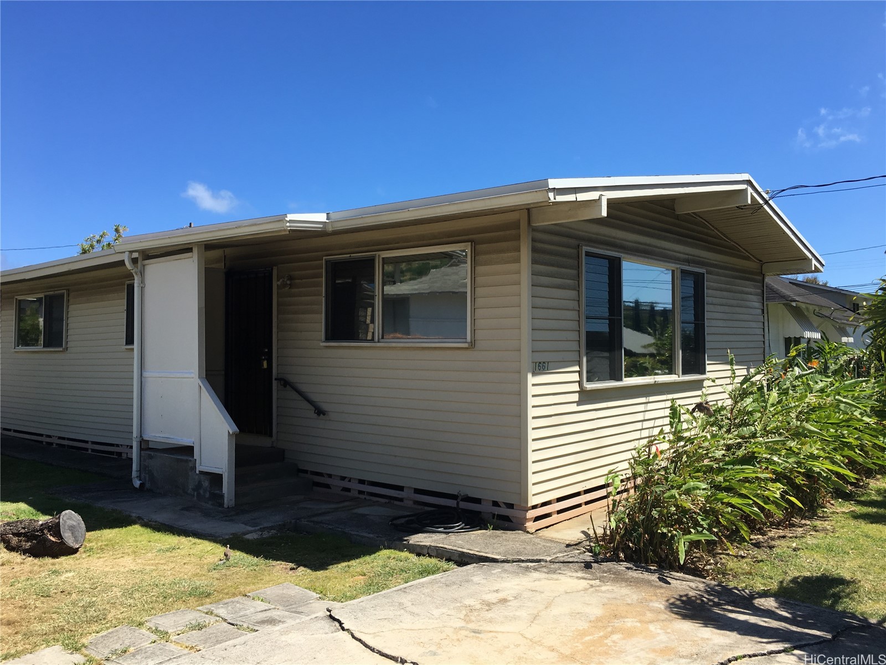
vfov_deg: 48.2
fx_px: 742
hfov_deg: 61.7
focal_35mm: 29
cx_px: 443
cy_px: 332
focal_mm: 4.15
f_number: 2.2
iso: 25
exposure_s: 1/1202
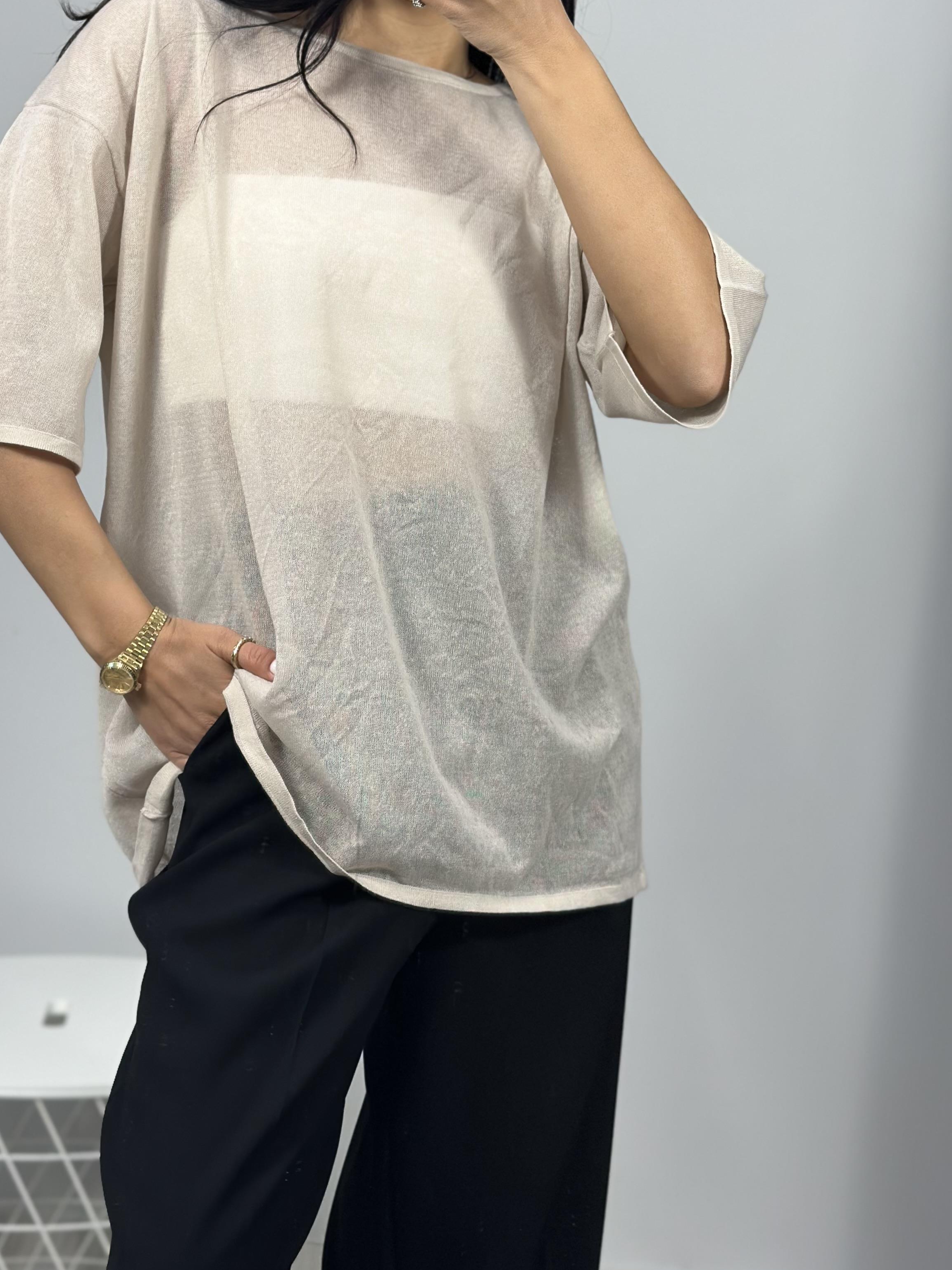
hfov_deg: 23.3
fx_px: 2310
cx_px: 499
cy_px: 455
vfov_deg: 30.6
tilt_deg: -33.5
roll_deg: -6.4
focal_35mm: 63
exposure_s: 1/100
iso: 100
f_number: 1.78
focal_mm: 6.86
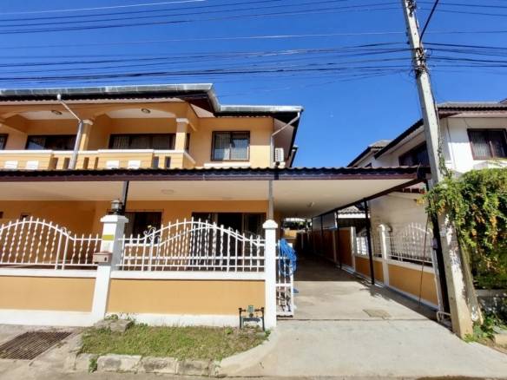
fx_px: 190
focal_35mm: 13
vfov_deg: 89.9
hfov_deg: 106.2
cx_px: 254
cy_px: 190
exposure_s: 1/2334
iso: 50
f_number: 2.2
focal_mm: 1.74
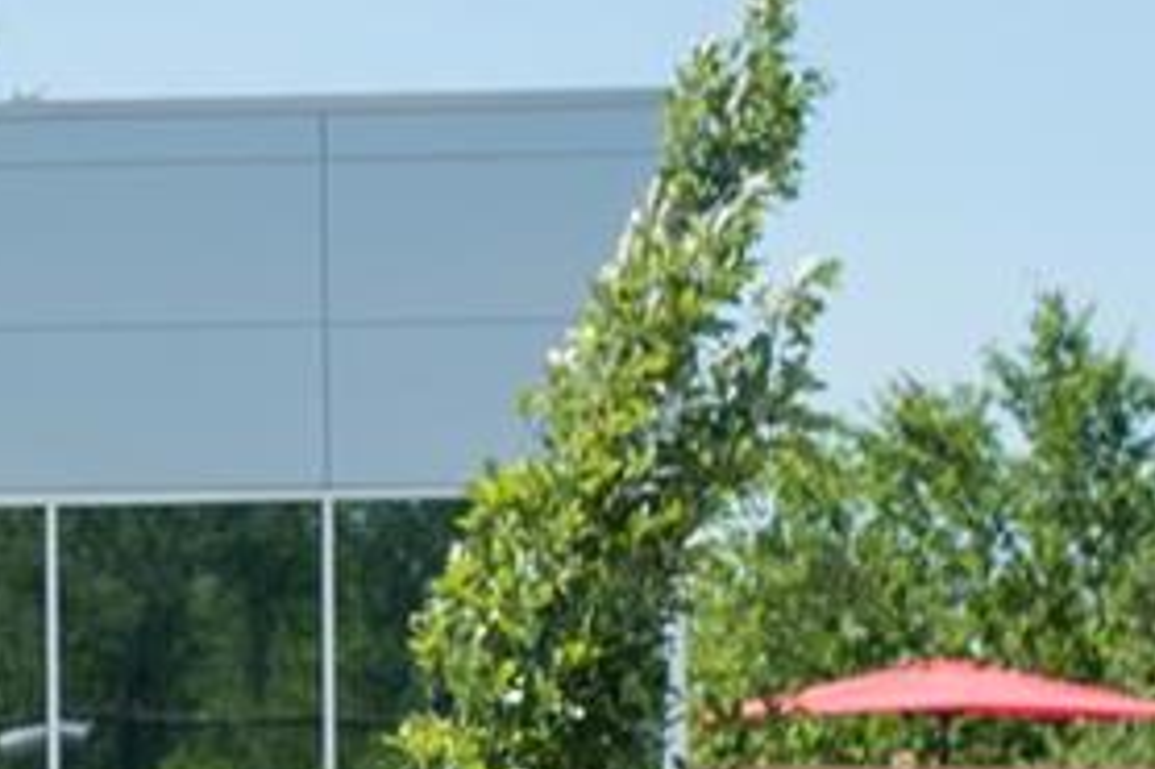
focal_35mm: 115
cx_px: -1230
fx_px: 3687
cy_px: 852
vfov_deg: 11.7
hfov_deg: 14.4
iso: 640
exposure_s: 1/1600
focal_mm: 20
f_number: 7.1
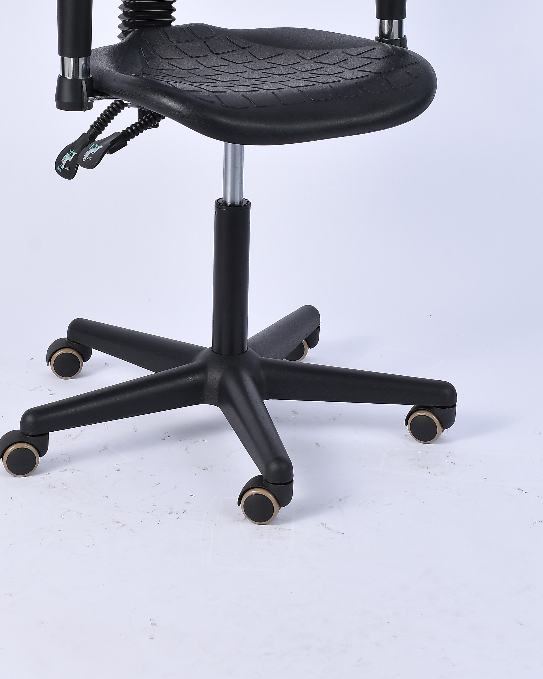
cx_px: 249
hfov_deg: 15.2
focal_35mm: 101
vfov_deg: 18.9
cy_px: 176
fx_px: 2029
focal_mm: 40
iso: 125
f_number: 9
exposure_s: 1/125
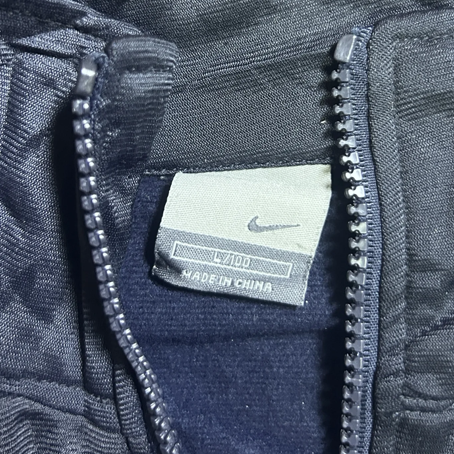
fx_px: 638
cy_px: 114
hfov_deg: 39.1
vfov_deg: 38.2
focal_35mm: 43
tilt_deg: -59.3
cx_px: 245
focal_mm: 5.7
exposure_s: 1/33
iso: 500
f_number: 1.5
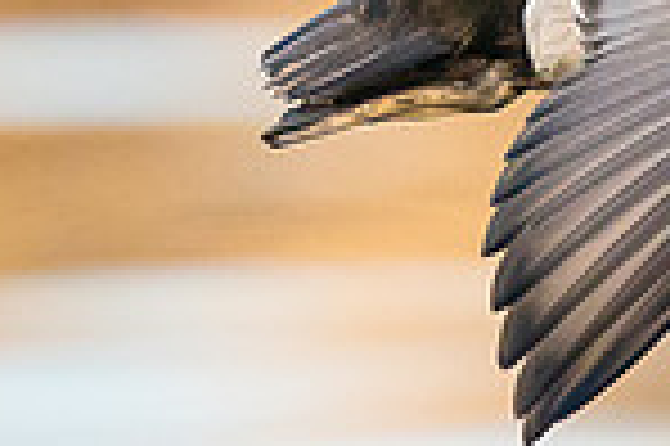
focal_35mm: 3980
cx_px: 115
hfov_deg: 0.5
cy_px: -552
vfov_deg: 0.3
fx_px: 73990
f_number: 6.3
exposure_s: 1/3200
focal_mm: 600
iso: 5000
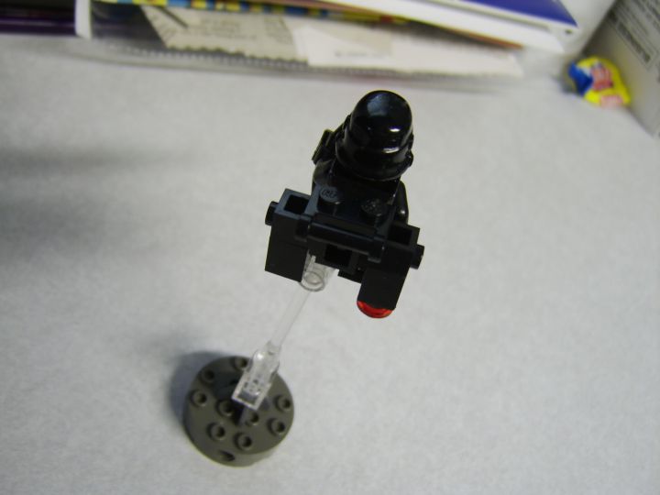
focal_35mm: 31
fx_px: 591
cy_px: 248
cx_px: 330
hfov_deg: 58.4
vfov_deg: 45.4
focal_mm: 8.13
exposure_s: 1/10
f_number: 2.7
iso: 71
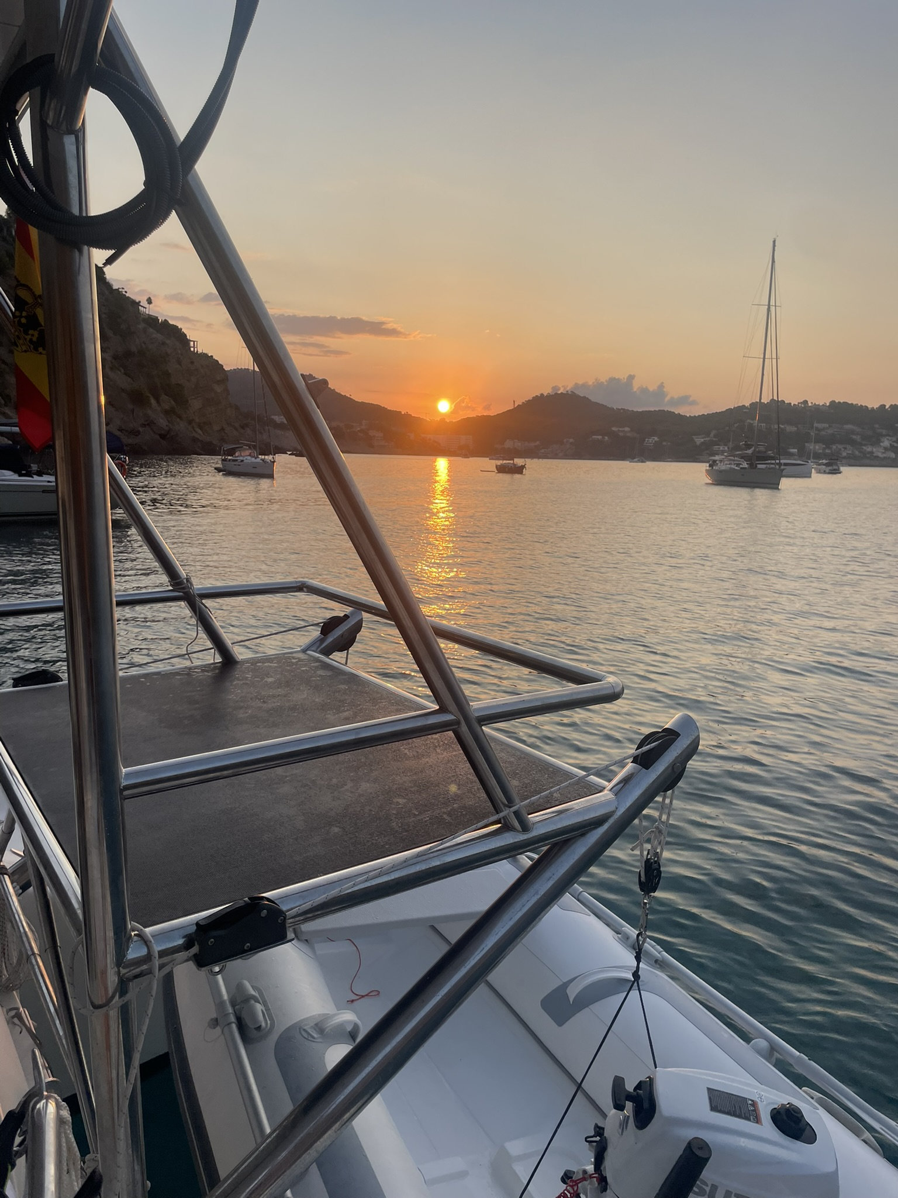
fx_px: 899
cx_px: 449
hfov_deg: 53.1
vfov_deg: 67.3
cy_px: 599
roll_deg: -1.6
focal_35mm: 26
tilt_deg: -9.6
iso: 32
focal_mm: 4.2
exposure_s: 1/1350
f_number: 1.6
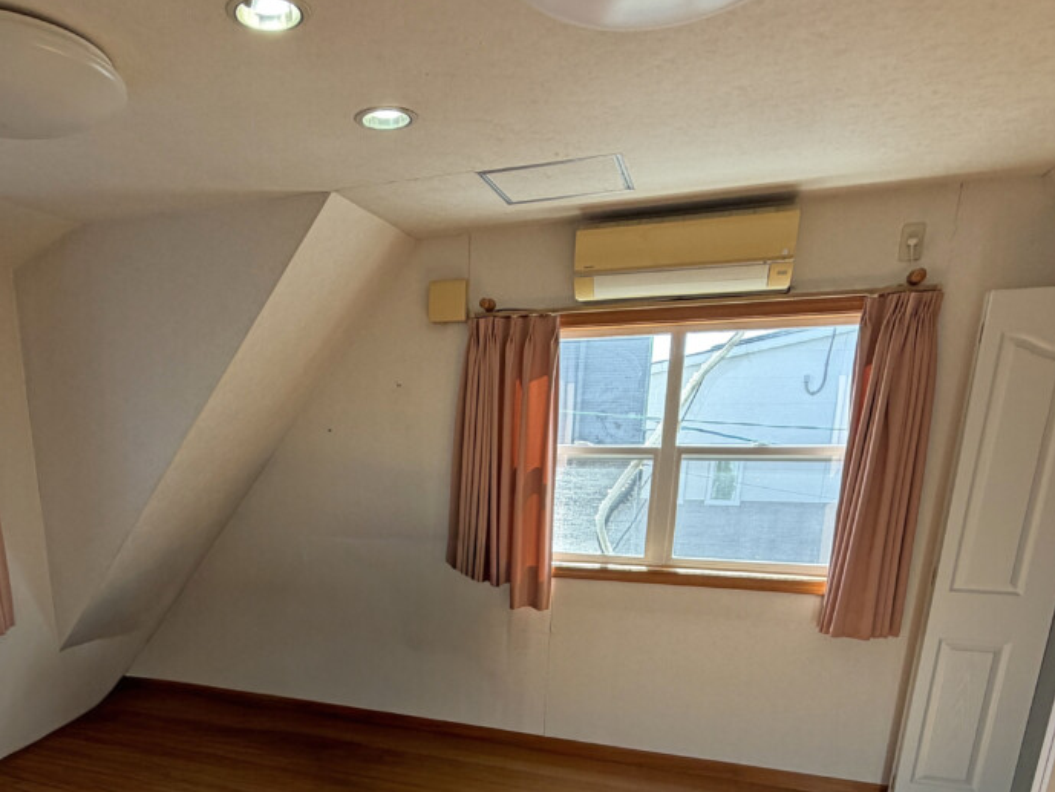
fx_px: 793
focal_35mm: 26
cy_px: 657
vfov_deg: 49.3
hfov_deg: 66.0
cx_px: 380
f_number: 2.2
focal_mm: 2.22
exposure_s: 1/120
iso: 64
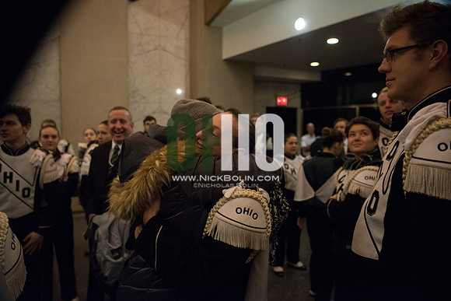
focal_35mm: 24
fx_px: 301
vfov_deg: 53.2
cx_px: 226
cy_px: 150
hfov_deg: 73.7
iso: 8000
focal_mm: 24
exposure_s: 1/320
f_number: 2.8
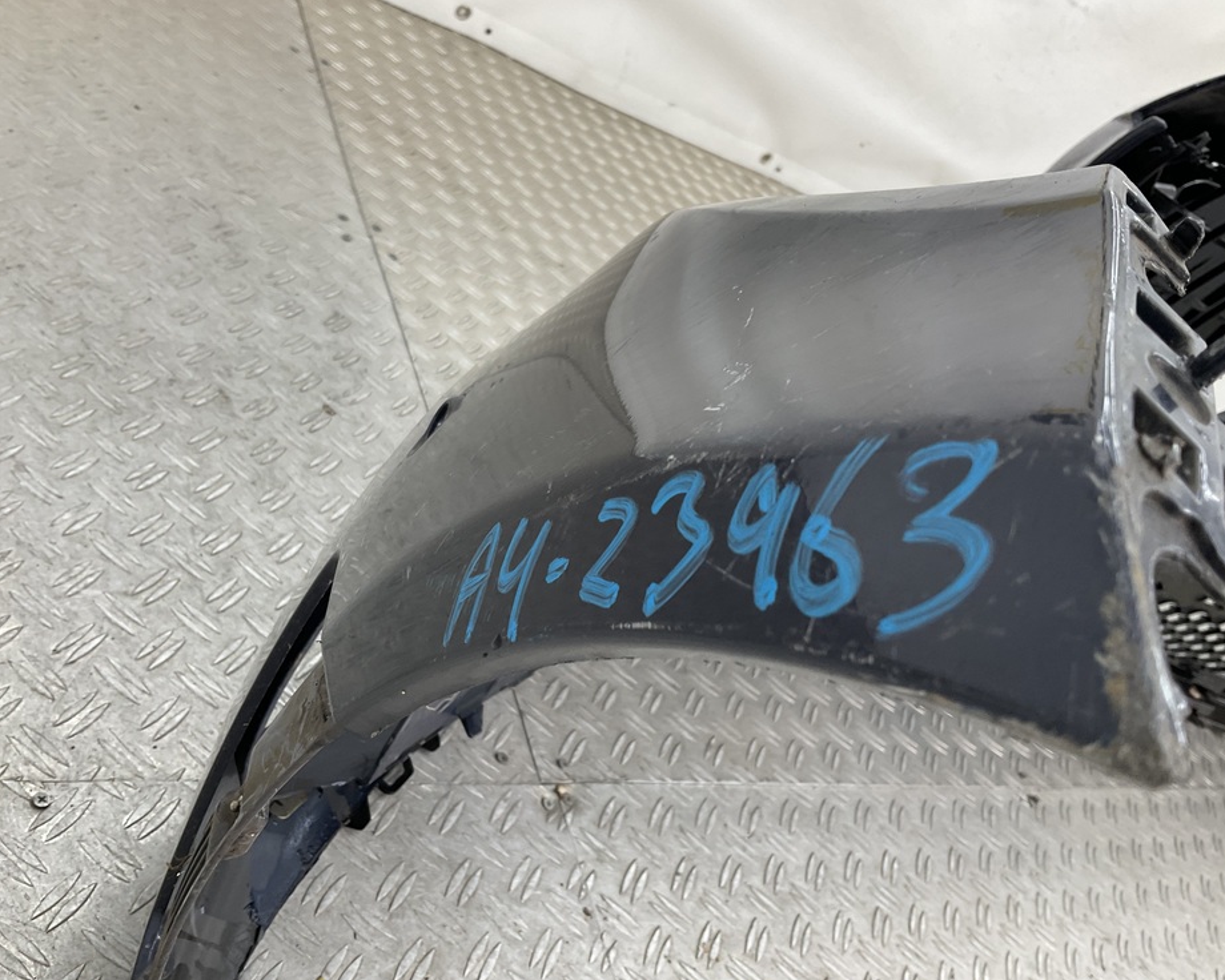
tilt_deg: -30.2
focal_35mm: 31
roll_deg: -40.6
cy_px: 479
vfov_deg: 47.1
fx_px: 1124
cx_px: 616
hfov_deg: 57.2
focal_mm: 3
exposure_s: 1/120
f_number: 1.8
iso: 32
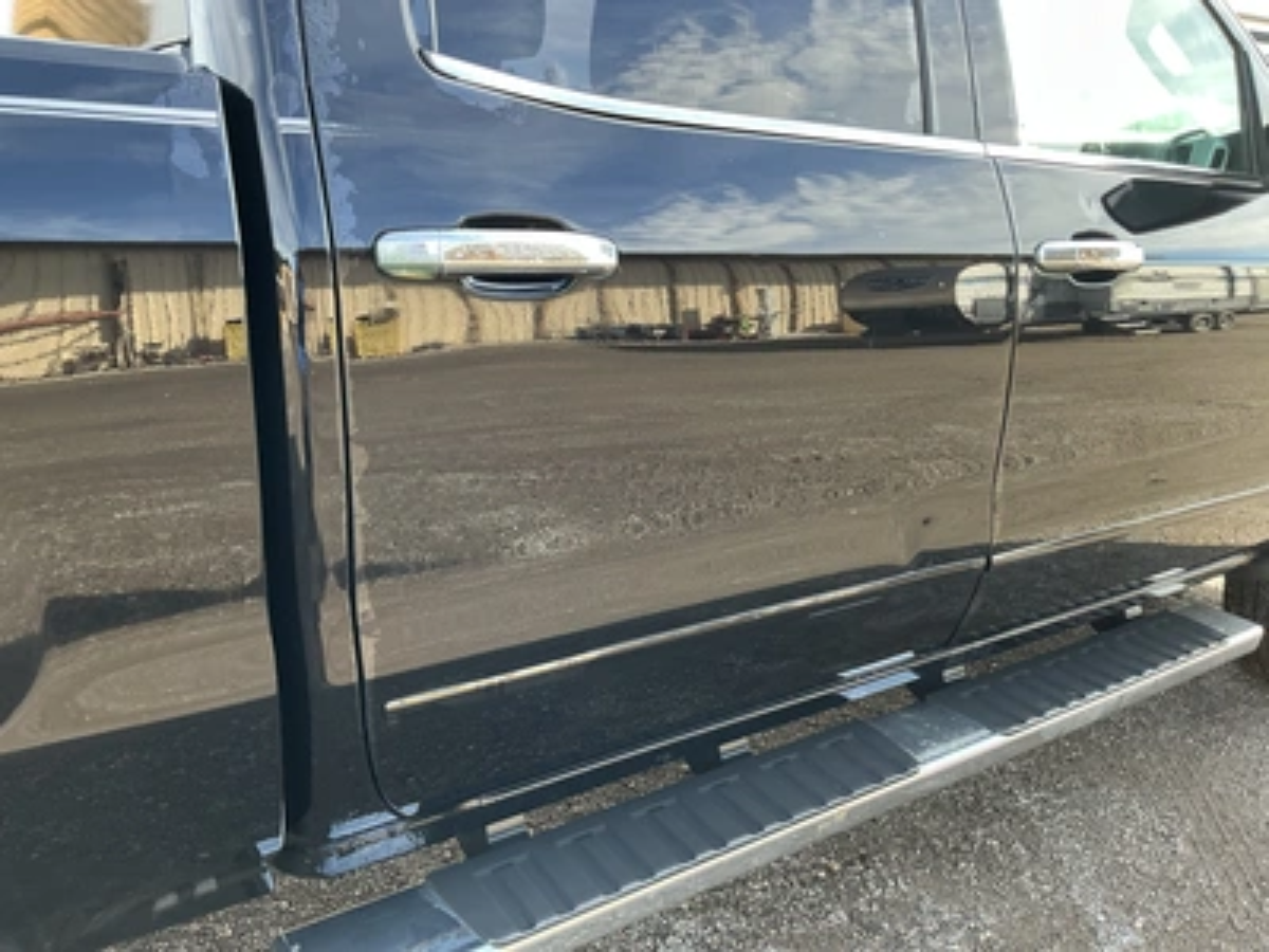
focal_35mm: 28
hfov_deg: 63.4
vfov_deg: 49.7
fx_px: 1026
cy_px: 476
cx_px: 634
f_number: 1.8
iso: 50
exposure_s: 1/122
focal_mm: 3
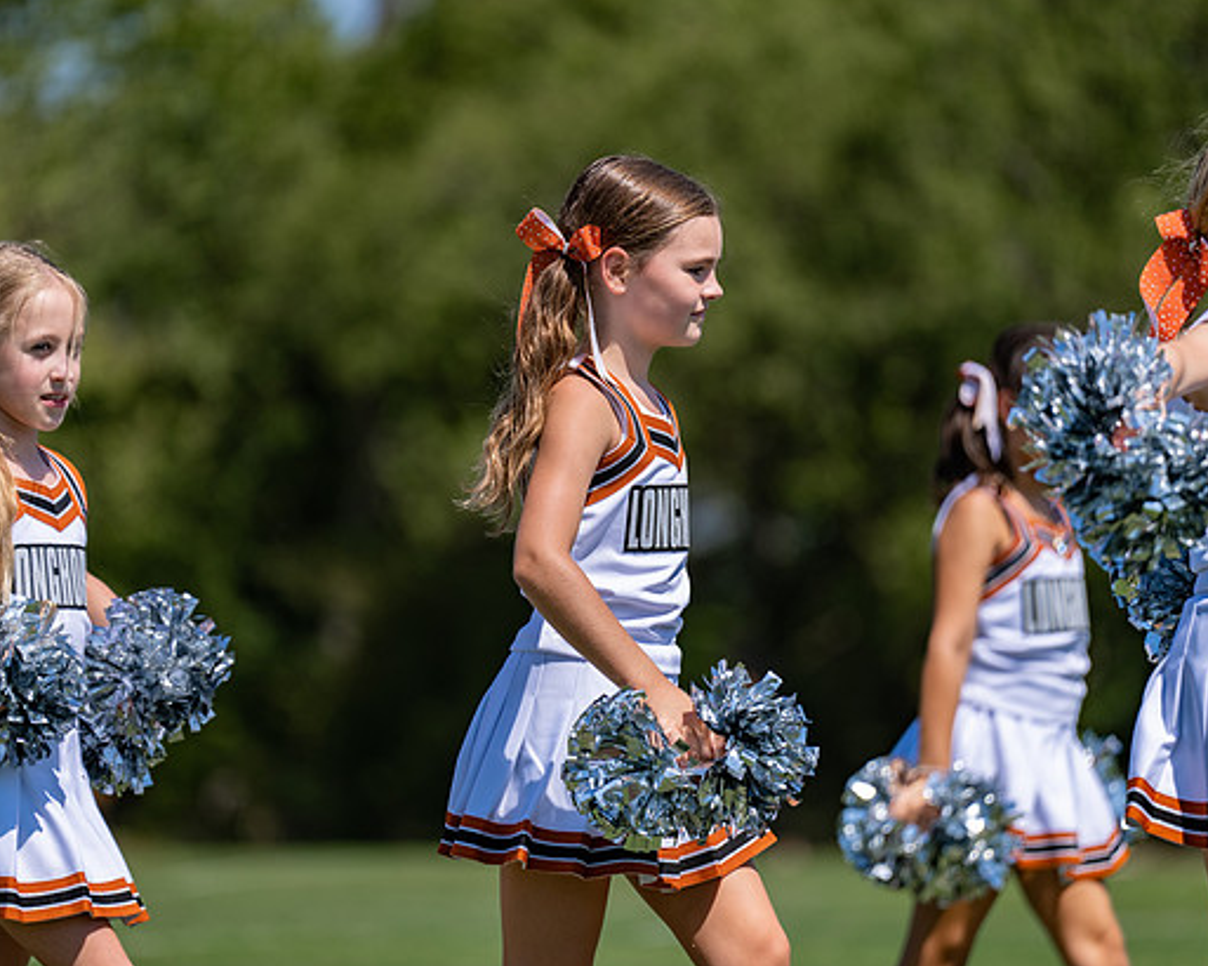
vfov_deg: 6.7
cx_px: 600
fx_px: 8220
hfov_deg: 8.4
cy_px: 483
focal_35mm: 230
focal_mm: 200
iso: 100
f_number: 2.8
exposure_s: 1/2500
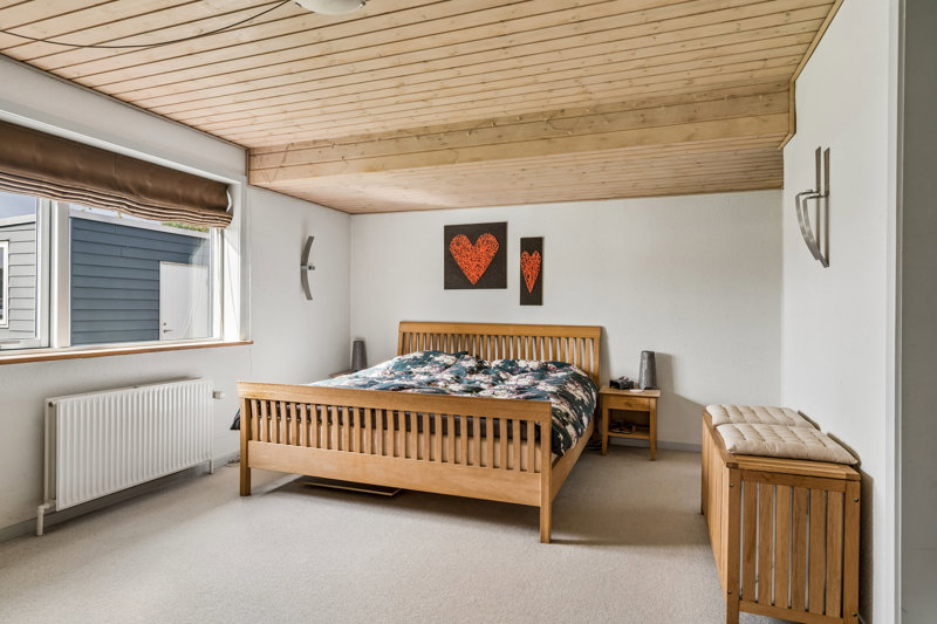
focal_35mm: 20
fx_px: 520
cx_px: 468
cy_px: 312
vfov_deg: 61.9
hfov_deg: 84.0
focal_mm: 20
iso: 800
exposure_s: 1/125
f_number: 8
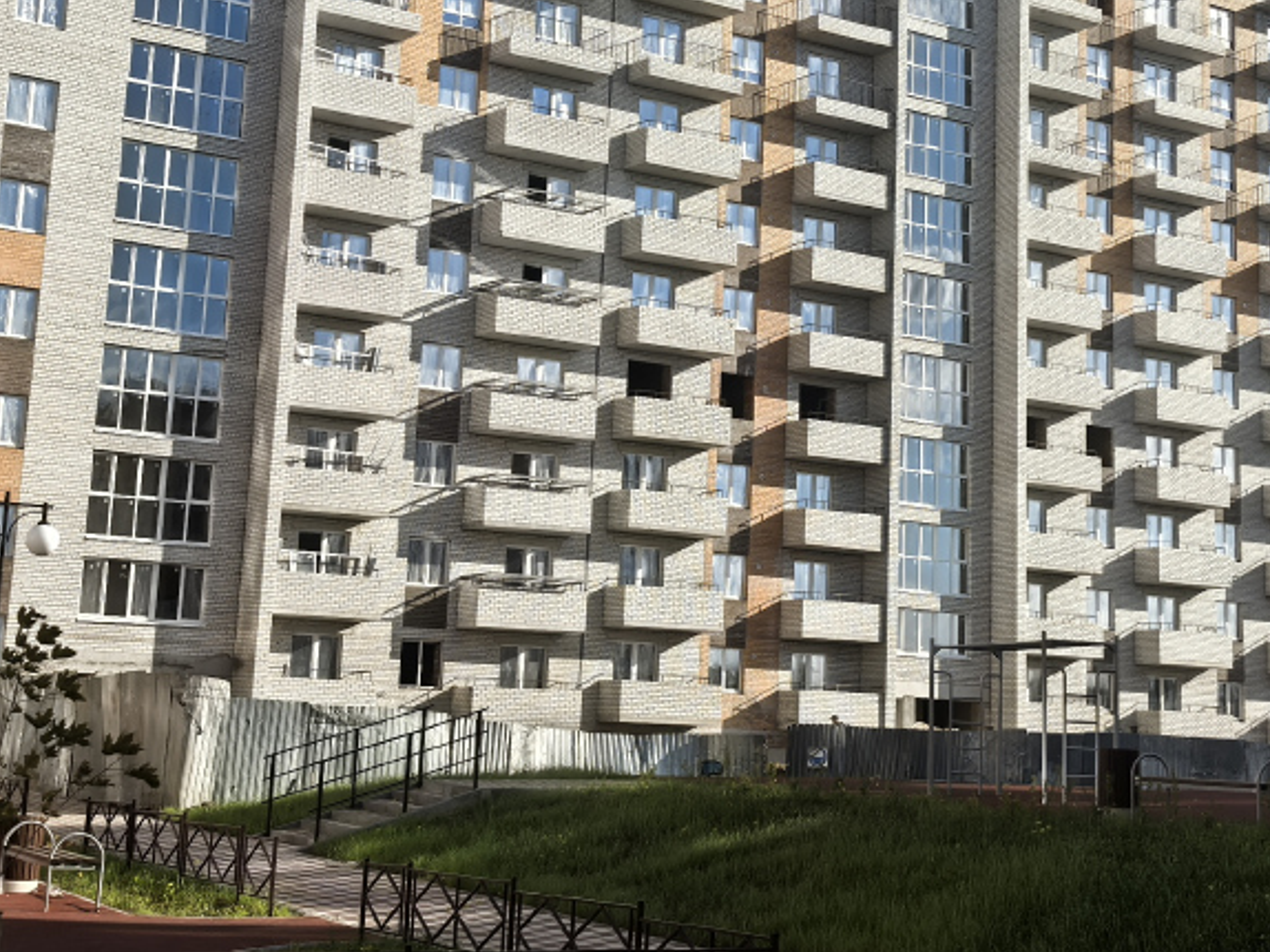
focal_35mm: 68
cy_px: 174
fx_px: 2494
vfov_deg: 21.3
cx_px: 832
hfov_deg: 28.4
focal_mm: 6.98
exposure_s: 1/2558
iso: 50
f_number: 2
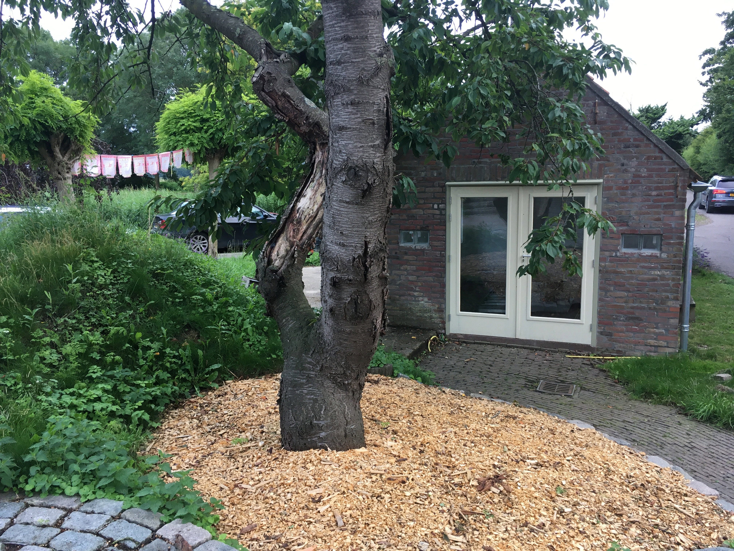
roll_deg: +1.4
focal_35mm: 29
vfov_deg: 48.2
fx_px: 615
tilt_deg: -10.8
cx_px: 367
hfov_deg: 61.7
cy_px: 276
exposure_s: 1/33
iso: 25
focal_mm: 4.15
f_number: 2.2
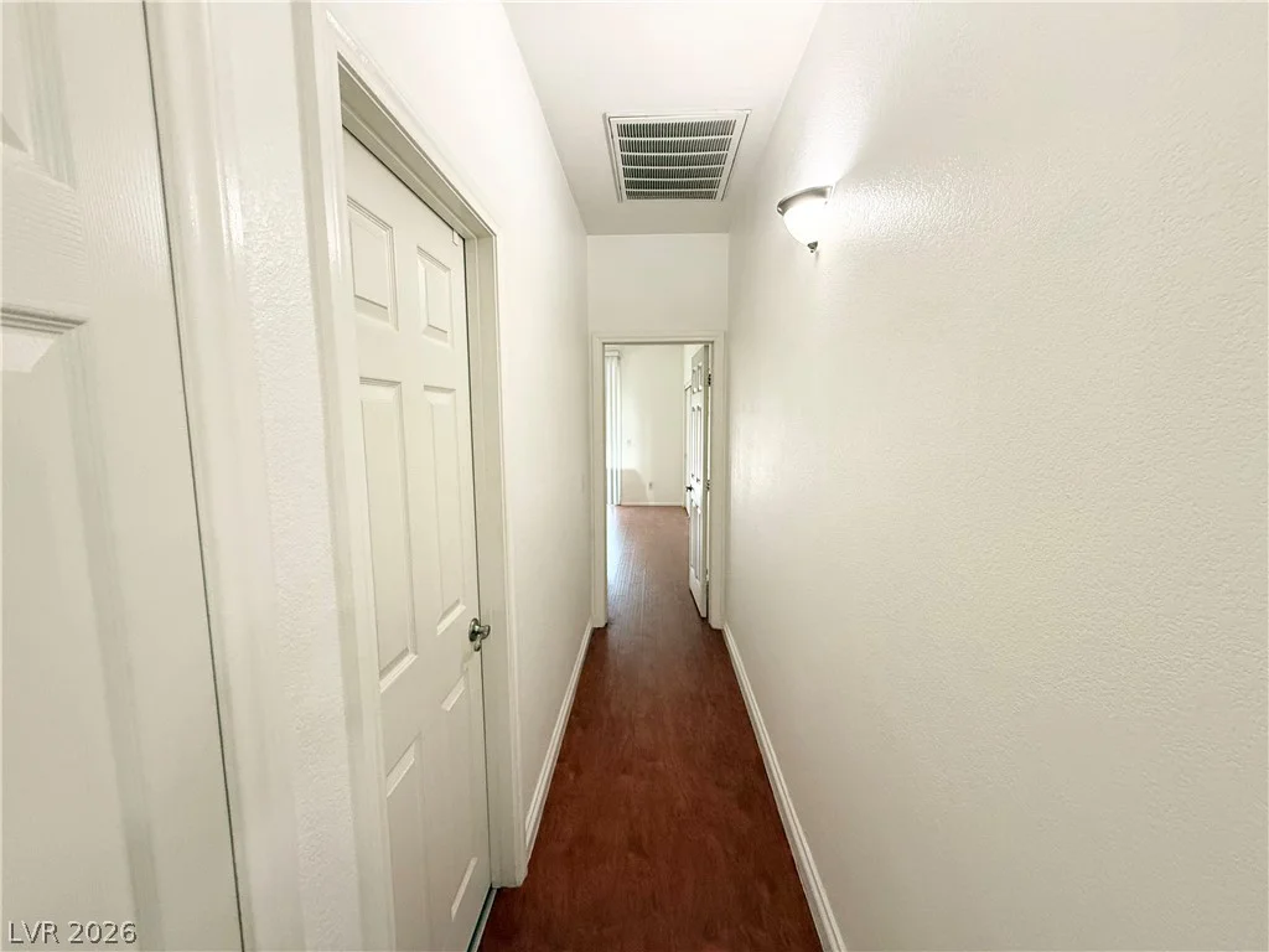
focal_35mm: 14
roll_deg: +0.6
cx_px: 634
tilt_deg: -6.6
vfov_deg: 85.7
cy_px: 476
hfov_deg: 102.1
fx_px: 513
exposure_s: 1/60
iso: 500
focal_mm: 2.22
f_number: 2.2
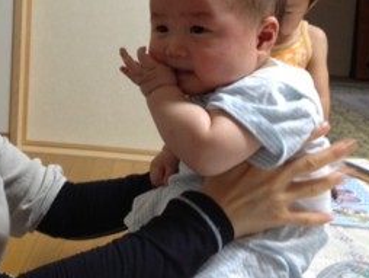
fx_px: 662
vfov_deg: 23.4
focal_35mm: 62
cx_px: 87
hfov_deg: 30.6
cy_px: 58
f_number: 2.4
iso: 100
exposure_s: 1/20
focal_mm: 4.28
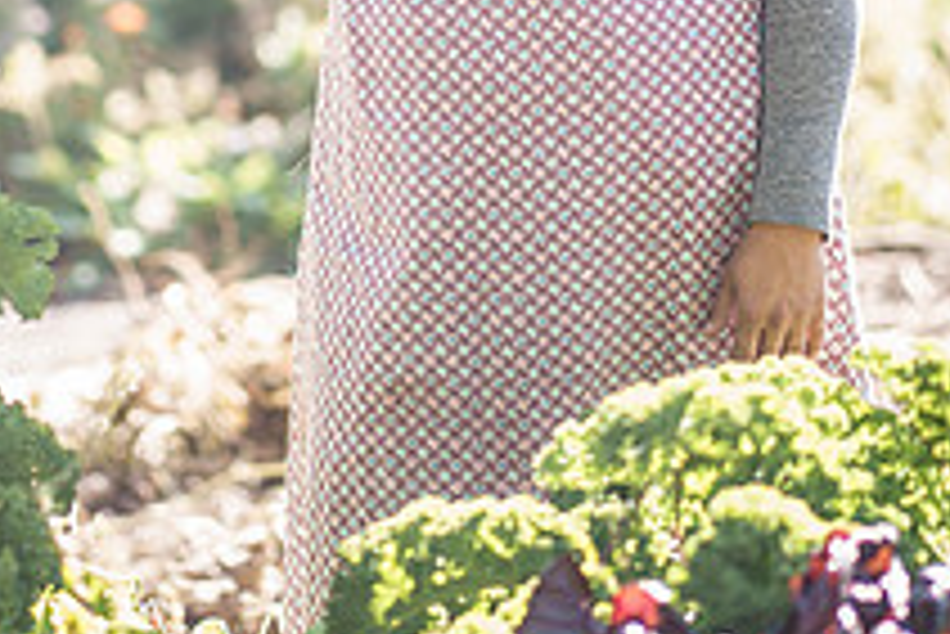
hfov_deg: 8.8
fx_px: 6179
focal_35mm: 234
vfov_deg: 5.9
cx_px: 293
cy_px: -70
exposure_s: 1/250
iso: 50
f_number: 1.8
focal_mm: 85
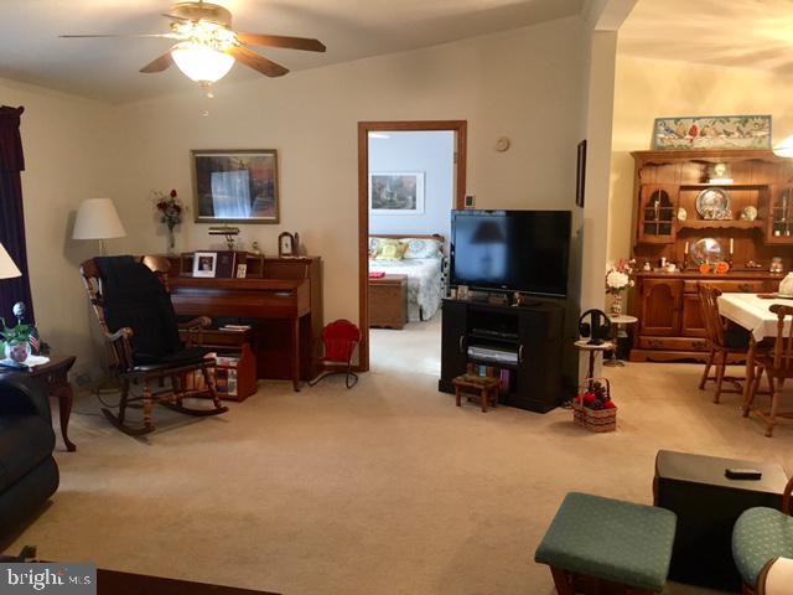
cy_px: 298
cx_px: 396
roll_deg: -0.5
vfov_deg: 48.2
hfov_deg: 61.7
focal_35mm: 29
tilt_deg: -10.8
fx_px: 664
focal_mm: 4.15
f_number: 2.2
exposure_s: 1/30
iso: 160
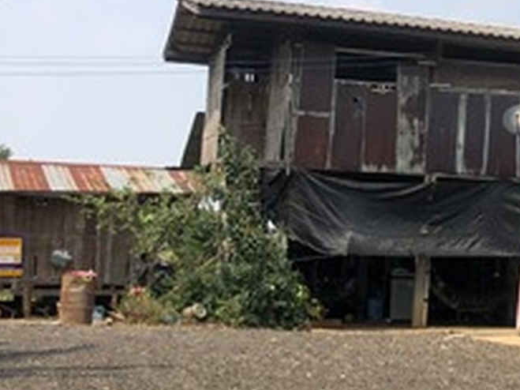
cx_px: 638
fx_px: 1307
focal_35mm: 87
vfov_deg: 17.0
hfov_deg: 20.9
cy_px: 155
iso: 20
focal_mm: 4
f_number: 1.8
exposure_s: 1/2000
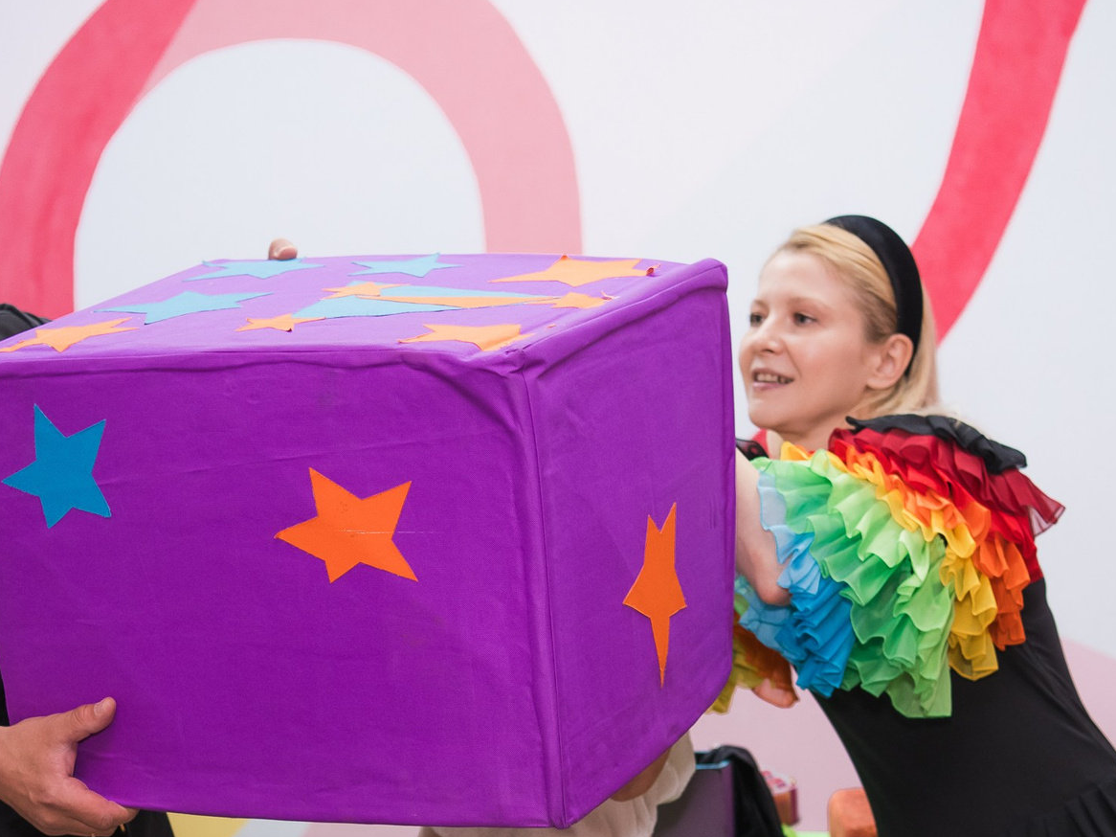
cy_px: 630
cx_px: 523
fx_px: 3062
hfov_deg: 20.7
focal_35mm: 95
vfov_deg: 15.5
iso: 500
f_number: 2.8
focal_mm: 45
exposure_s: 1/160
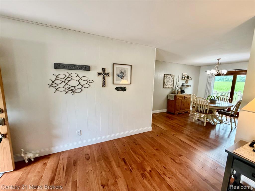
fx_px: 103
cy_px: 96
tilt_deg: -9.4
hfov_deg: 102.1
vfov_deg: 85.7
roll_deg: -1.4
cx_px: 128
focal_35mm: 14
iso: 320
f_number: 2.2
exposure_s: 1/60
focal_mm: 2.22
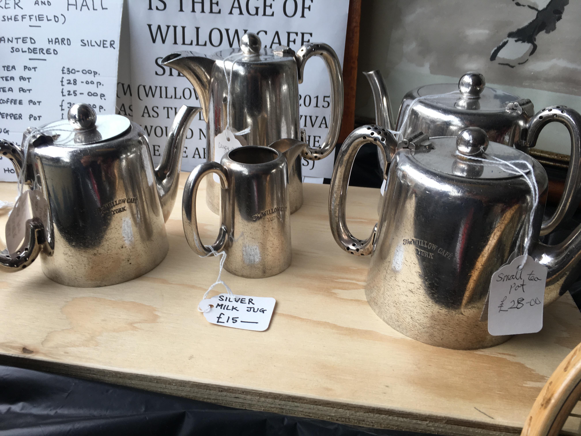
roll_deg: -1.7
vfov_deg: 48.2
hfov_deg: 61.7
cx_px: 290
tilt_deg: -28.1
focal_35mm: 29
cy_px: 218
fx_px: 487
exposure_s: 1/50
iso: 25
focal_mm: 4.15
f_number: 2.2
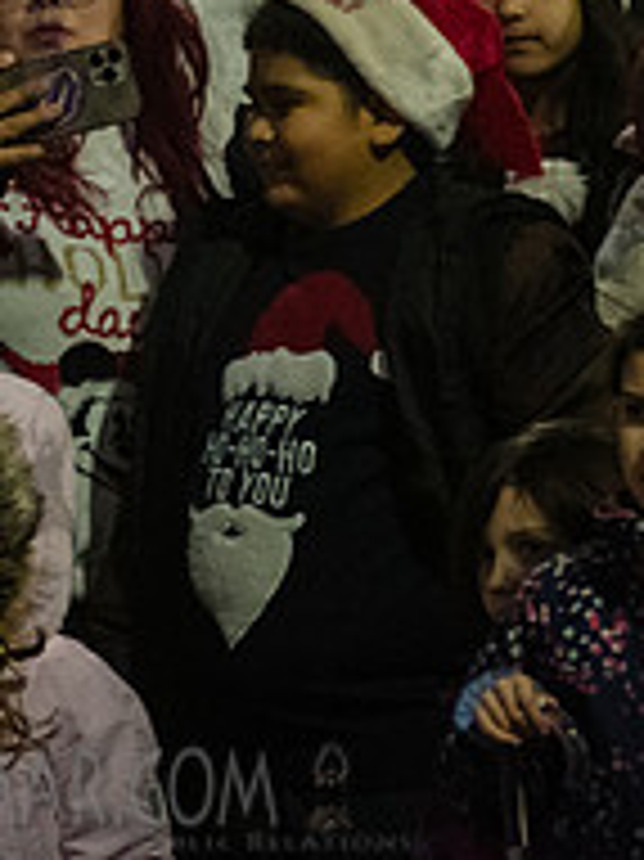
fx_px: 9784
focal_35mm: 394
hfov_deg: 3.8
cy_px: 20
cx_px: 45
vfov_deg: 5.0
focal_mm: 135
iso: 8000
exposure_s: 1/125
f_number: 3.2
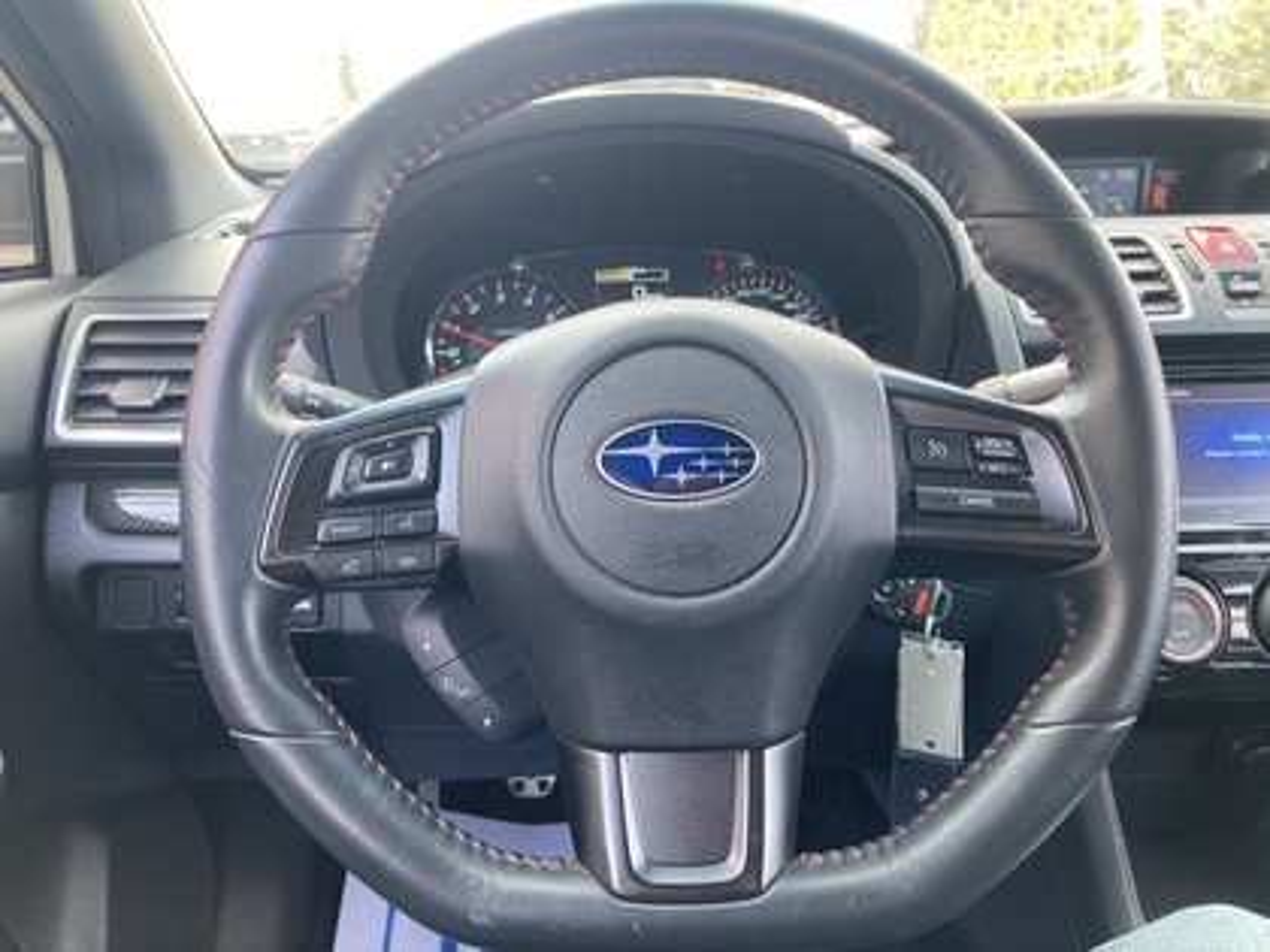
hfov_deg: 63.4
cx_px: 635
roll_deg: +1.9
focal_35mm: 28
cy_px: 476
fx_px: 1027
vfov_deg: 49.7
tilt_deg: -19.6
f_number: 1.8
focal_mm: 3.99
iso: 80
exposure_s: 1/101
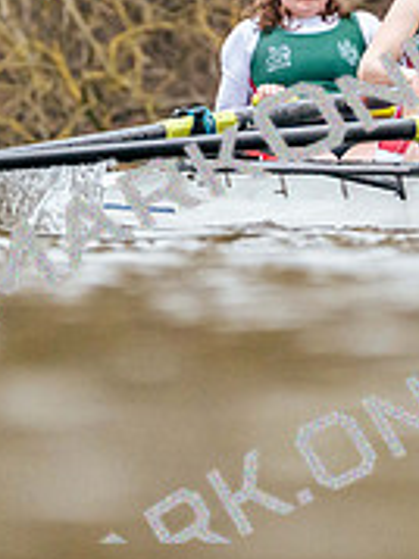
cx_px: 388
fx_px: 30216
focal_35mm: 1870
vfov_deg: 1.1
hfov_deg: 0.8
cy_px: 8
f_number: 6.3
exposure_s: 1/2000
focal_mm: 600
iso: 5000
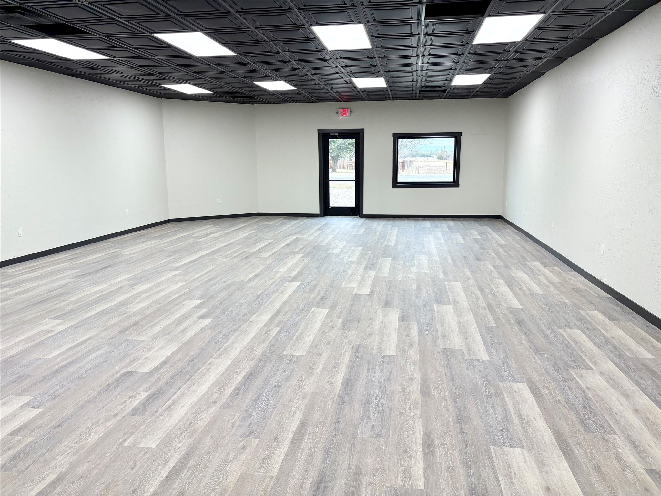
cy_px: 248
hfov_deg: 67.3
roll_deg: +0.7
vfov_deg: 53.1
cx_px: 330
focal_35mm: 26
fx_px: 496
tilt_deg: -9.9
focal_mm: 5.96
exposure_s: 1/170
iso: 100
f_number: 1.6
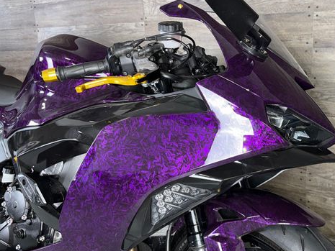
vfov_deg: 43.0
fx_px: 319
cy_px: 119
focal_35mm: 33
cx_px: 218
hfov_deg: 54.4
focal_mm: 6.76
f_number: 1.78
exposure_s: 1/20
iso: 64
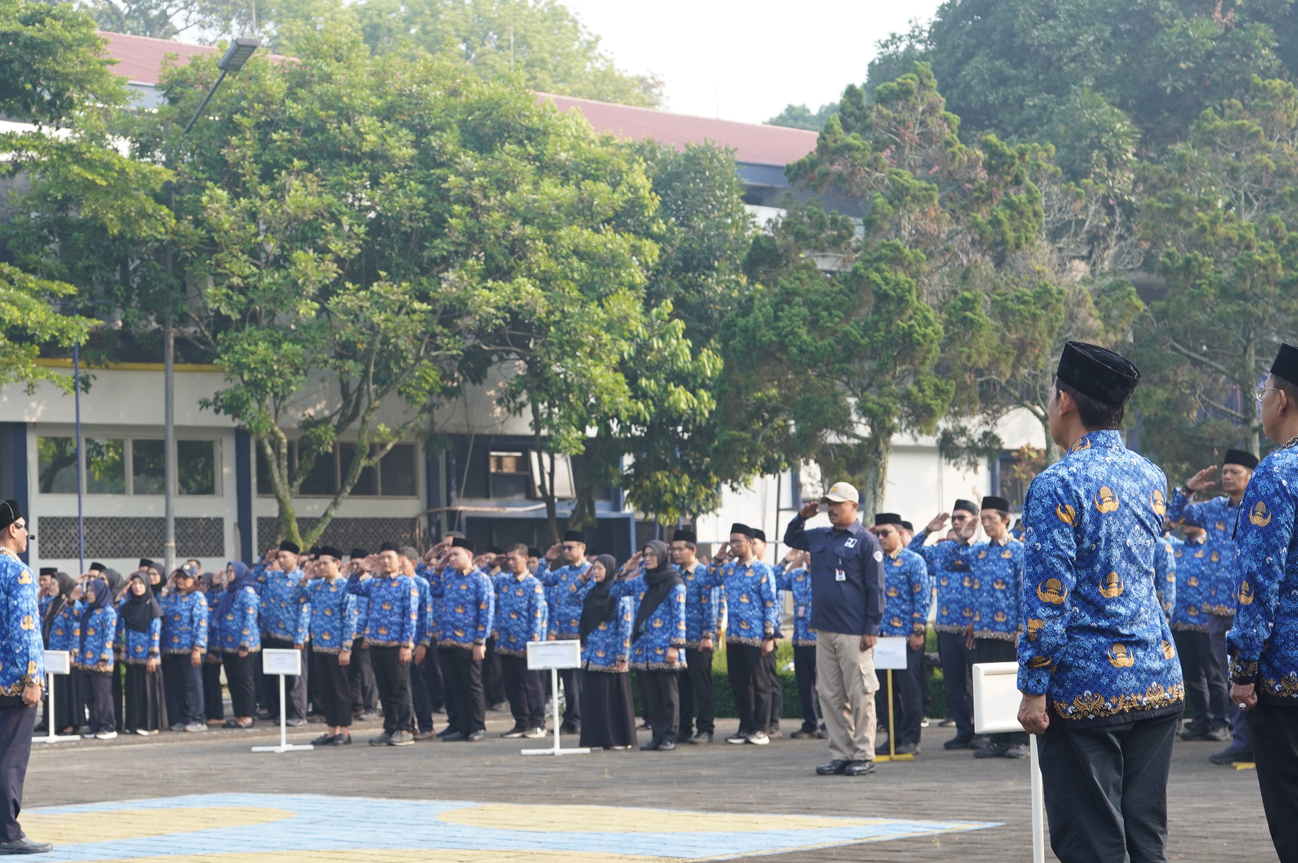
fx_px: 2882
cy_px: 504
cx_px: 553
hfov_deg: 25.4
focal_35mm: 80
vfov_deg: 17.0
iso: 400
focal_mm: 60
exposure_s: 1/320
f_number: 5.6
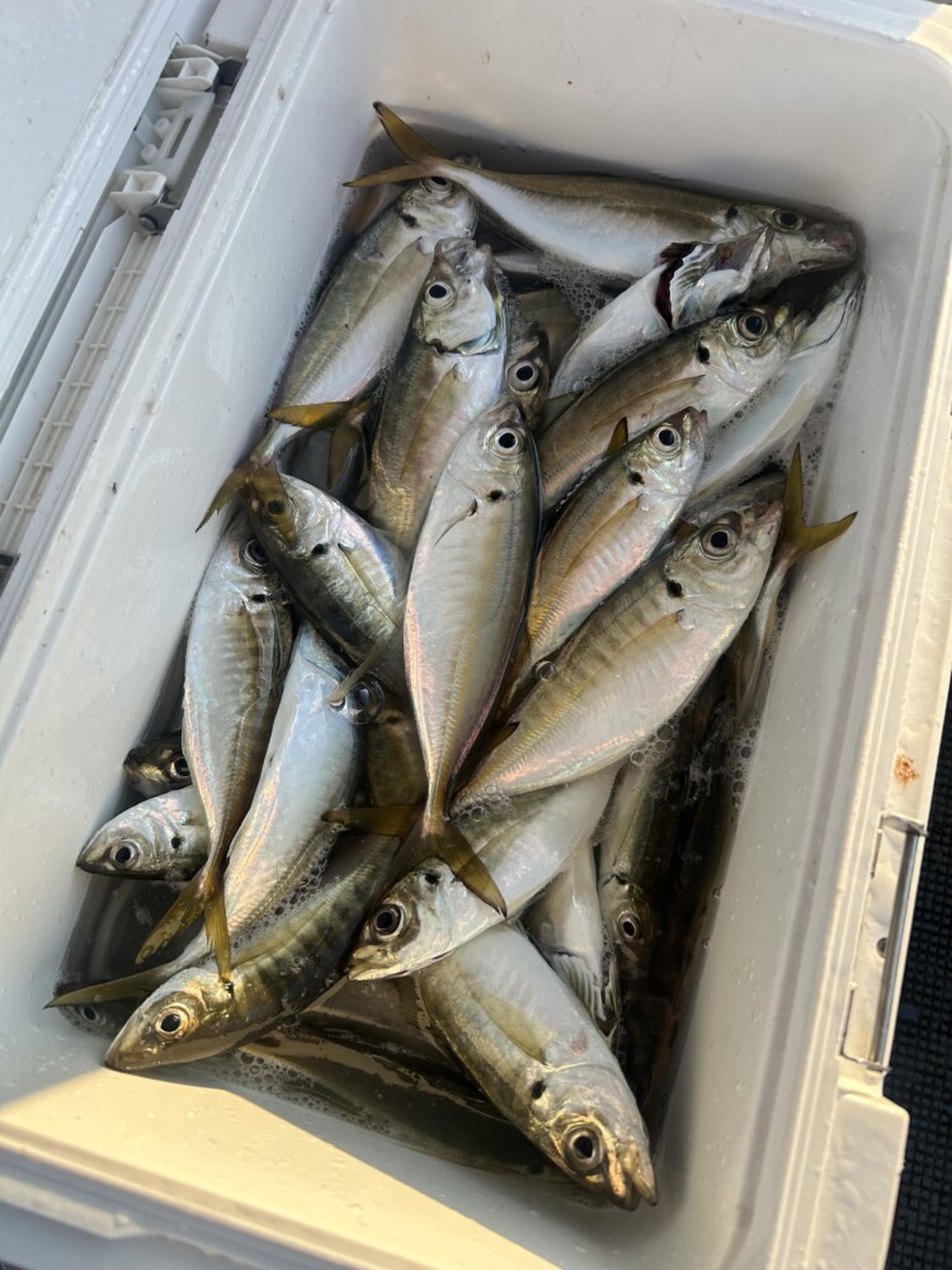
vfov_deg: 67.3
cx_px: 476
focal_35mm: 26
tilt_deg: -75.4
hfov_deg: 53.1
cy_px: 635
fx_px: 953
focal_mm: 5.7
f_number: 1.5
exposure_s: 1/723
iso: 50
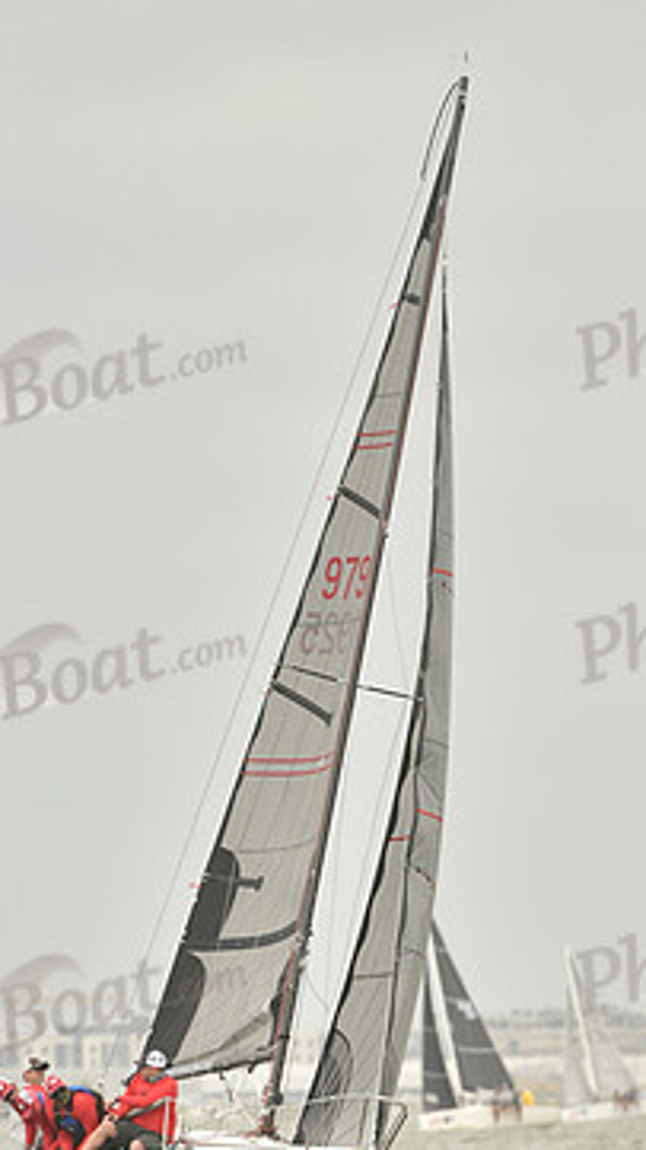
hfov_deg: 2.4
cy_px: 812
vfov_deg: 4.3
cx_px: 412
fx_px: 15382
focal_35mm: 505
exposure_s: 1/1250
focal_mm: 300
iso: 320
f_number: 6.3
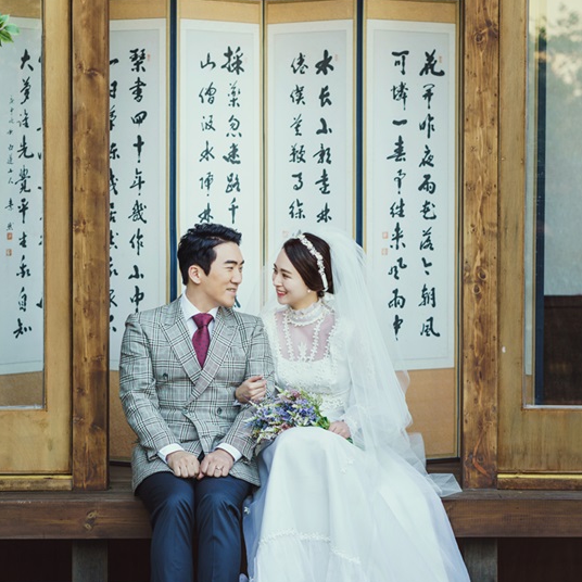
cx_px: 292
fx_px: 2073
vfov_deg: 16.0
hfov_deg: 16.0
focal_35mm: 109
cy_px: 289
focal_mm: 85
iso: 160
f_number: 2.2
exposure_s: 1/160
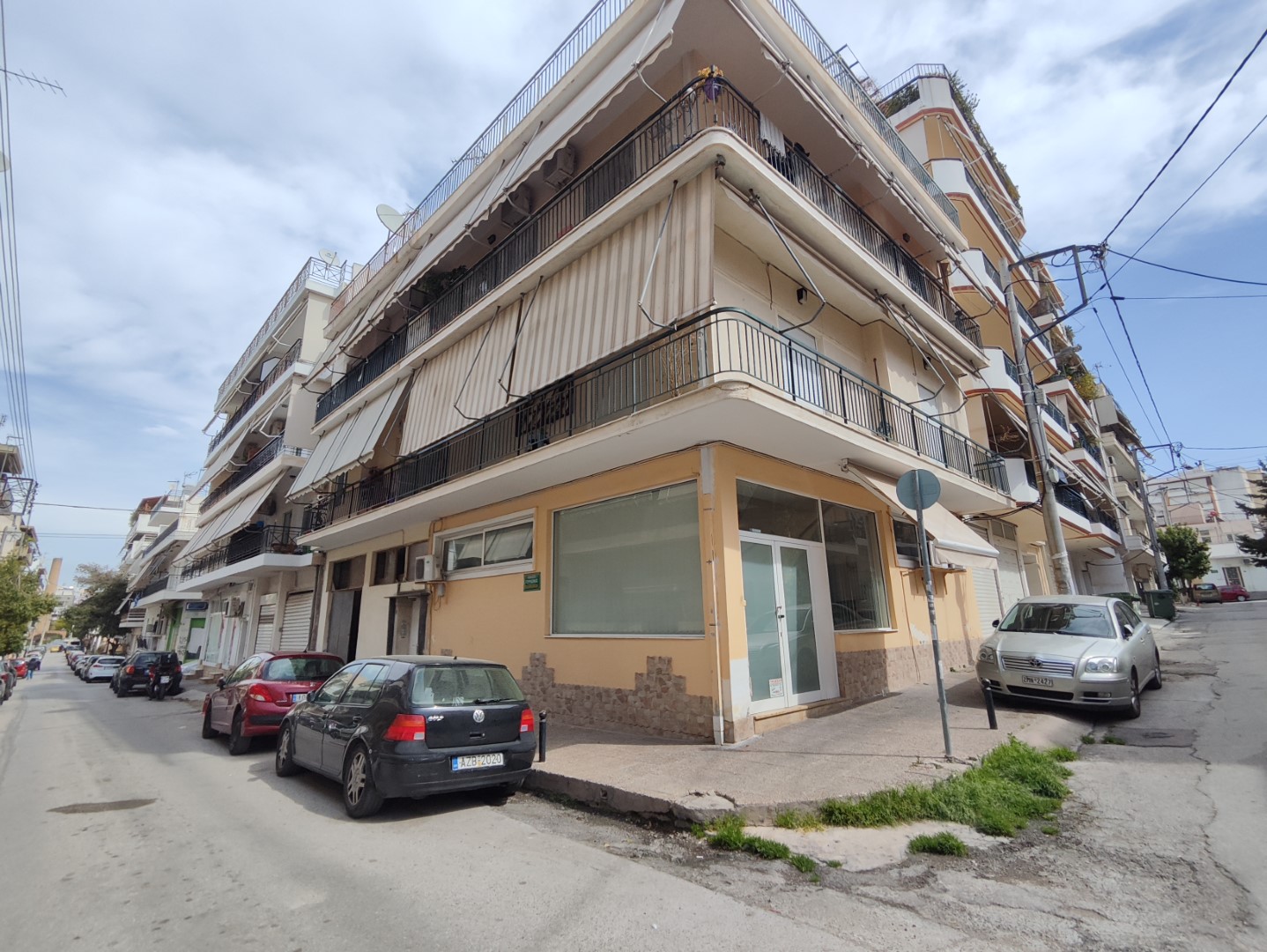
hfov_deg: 94.5
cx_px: 634
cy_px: 476
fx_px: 586
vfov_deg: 78.2
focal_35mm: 16
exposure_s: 1/1486
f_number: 2.2
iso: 50
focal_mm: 1.65
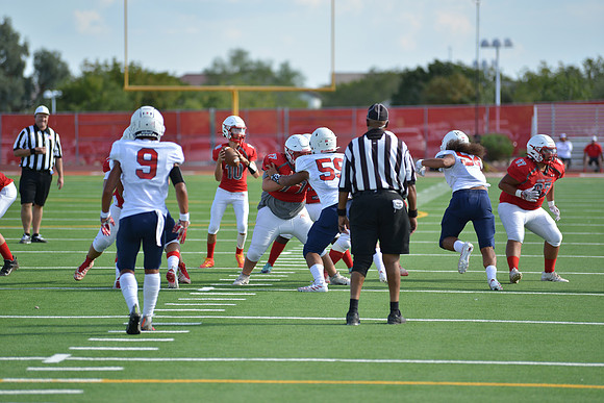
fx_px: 3356
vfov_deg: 6.9
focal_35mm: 200
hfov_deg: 10.3
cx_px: 302
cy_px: 202
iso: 160
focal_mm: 200
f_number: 2.8
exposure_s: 1/1600
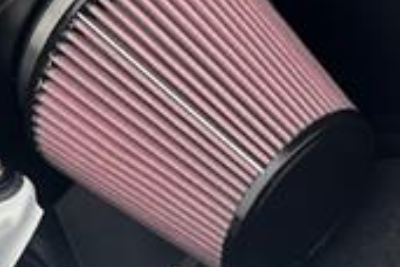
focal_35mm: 101
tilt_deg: -41.1
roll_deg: +1.4
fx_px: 1122
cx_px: 157
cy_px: -185
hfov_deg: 20.2
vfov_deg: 12.6
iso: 40
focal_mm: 5.7
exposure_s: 1/121
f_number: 1.5
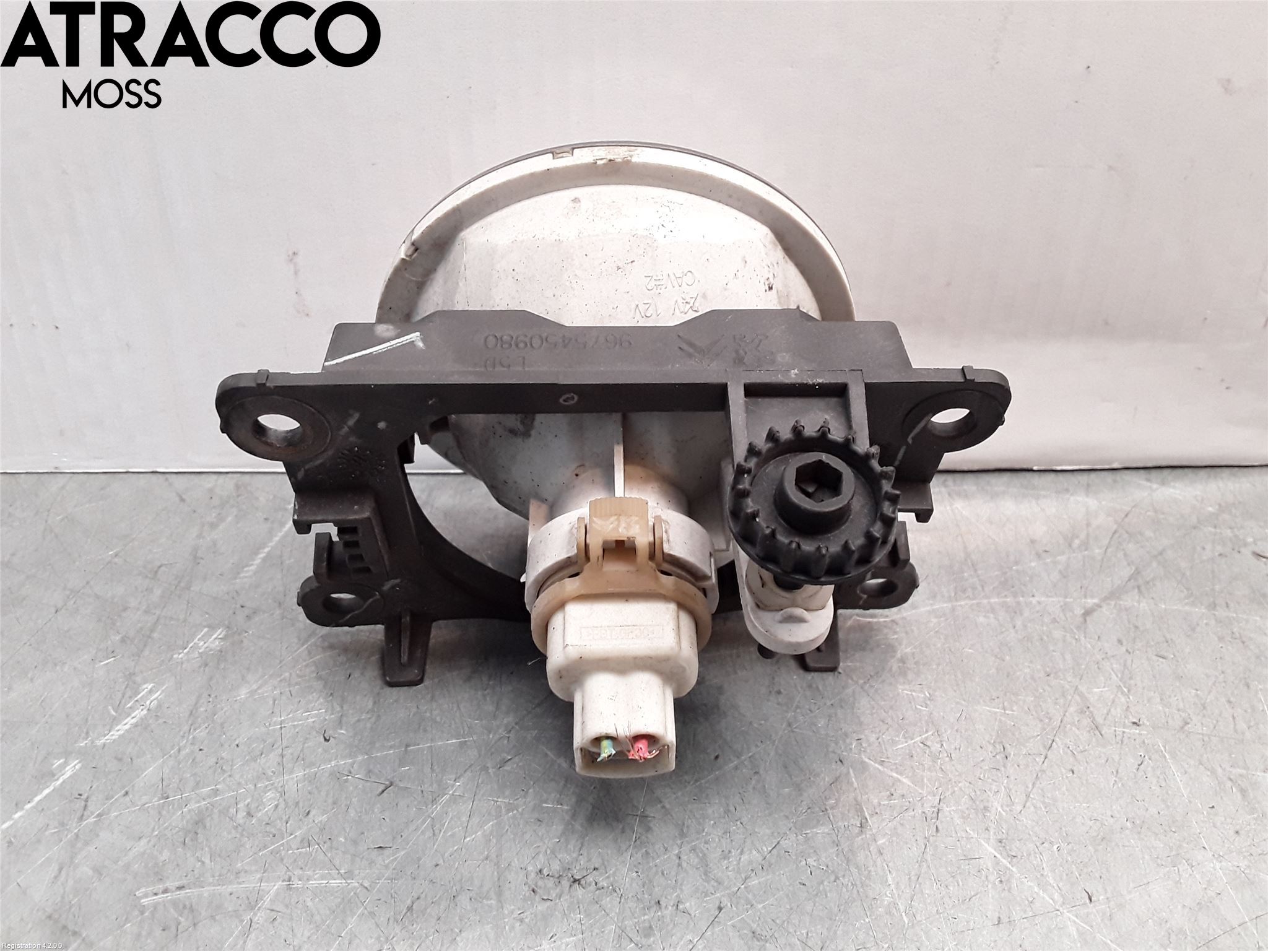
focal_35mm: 28
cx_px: 634
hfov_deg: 63.4
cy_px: 476
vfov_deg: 49.7
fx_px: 1026
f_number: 1.9
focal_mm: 2.91
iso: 100
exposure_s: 1/100
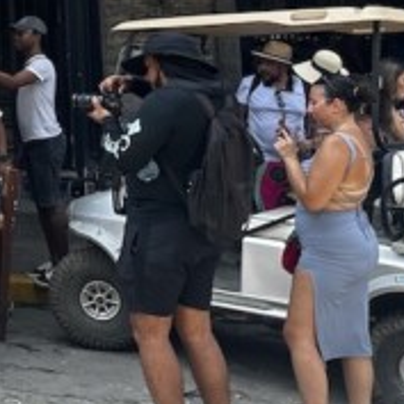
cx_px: -233
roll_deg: +1.3
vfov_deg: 22.7
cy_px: -37
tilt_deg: +4.5
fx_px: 951
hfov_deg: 20.1
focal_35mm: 72
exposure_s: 1/879
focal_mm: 6.86
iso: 80
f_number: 1.78
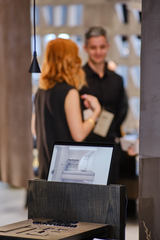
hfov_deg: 10.7
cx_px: 80
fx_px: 853
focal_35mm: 128
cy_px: 120
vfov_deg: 16.0
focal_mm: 85
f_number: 2
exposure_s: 1/125
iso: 500
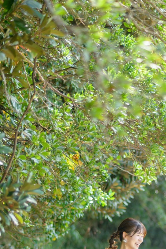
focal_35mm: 166
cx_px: 133
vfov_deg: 12.3
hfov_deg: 8.3
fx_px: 1148
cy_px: 223
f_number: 1.8
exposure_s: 1/1000
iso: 100
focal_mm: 85
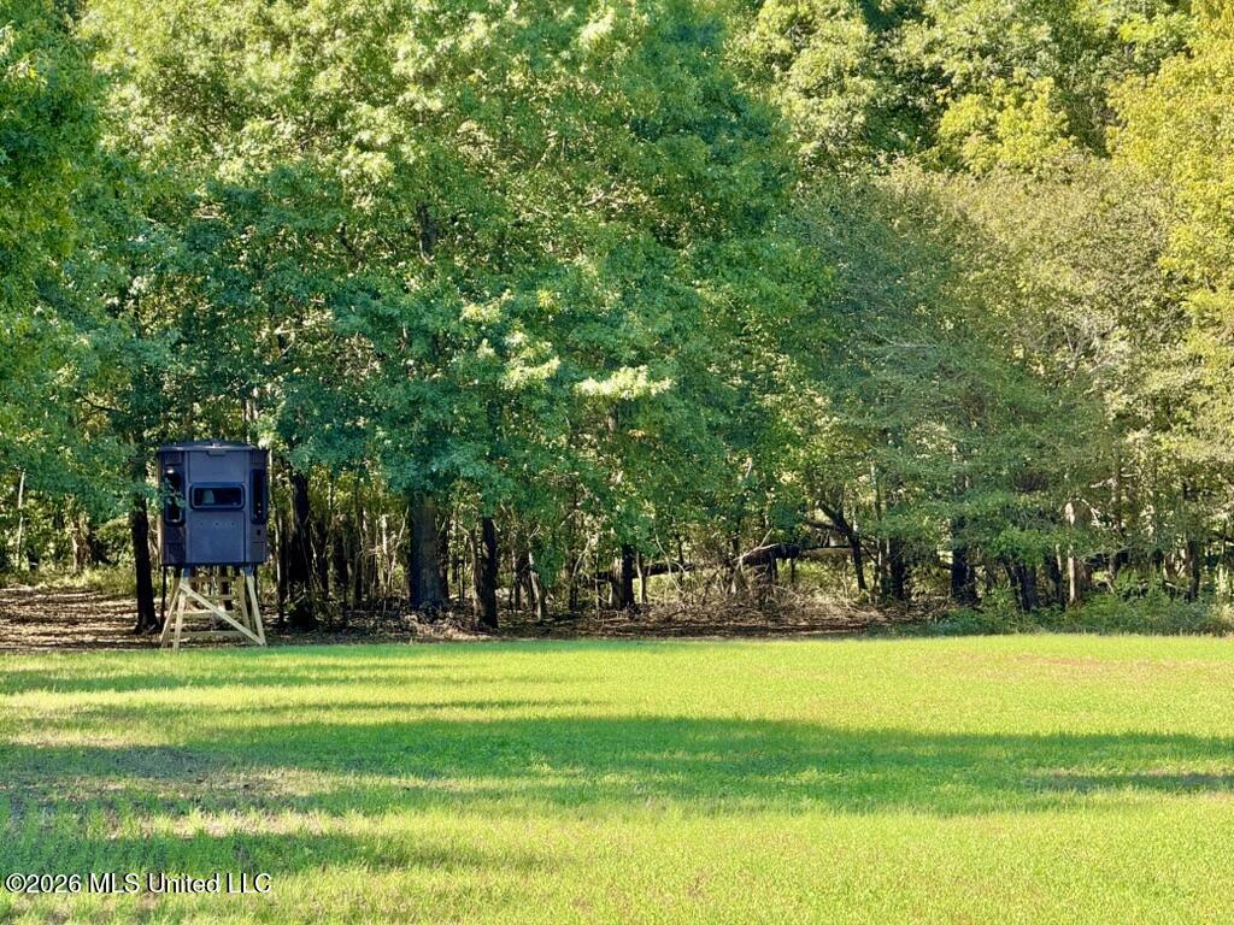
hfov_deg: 16.4
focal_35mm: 120
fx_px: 4278
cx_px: 617
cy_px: 462
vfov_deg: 12.3
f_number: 2.8
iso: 50
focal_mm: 15.66
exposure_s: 1/456
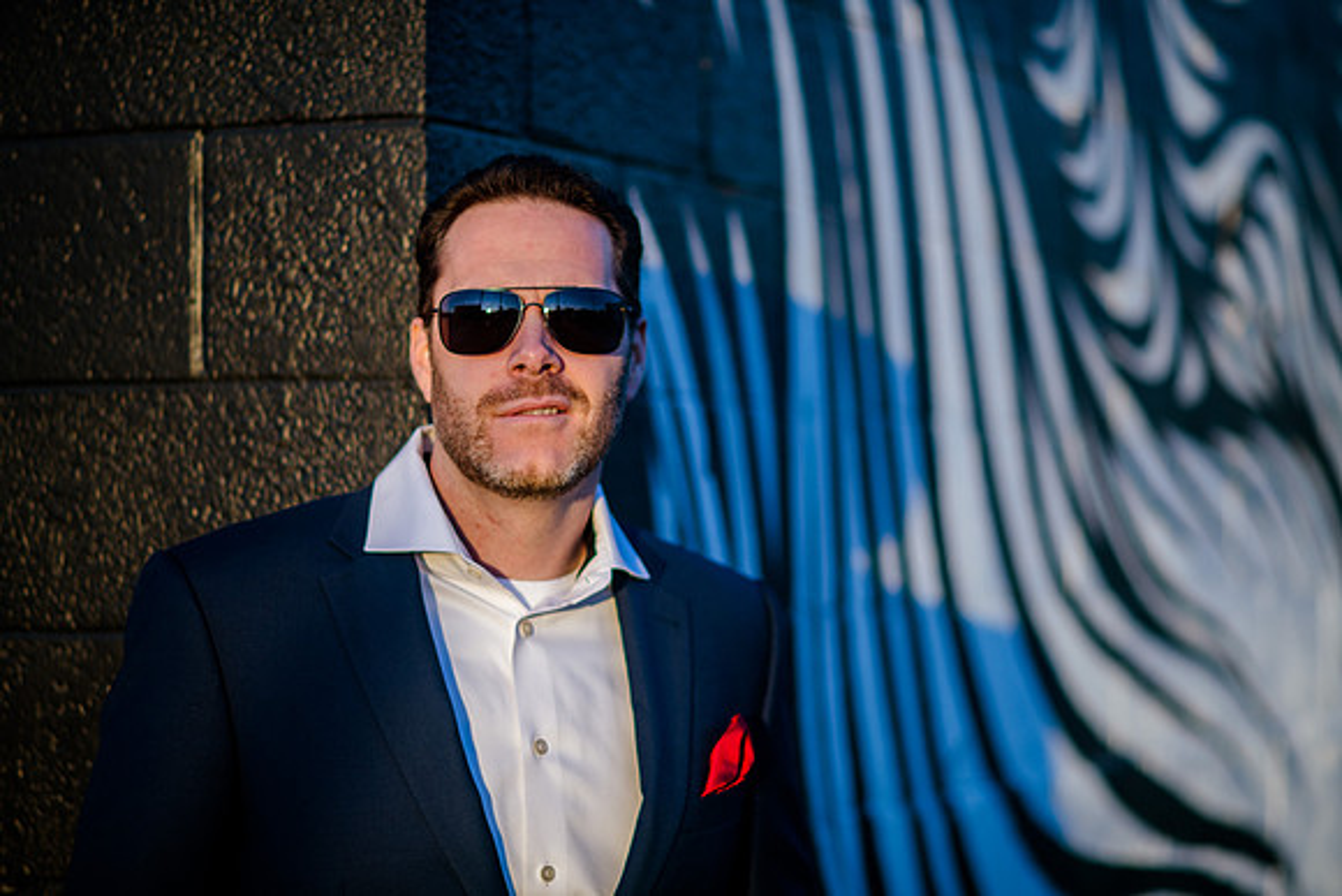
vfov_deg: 12.9
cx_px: 661
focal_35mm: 107
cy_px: 448
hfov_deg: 19.2
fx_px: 3975
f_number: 2
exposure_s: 1/1600
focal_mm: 105
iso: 200
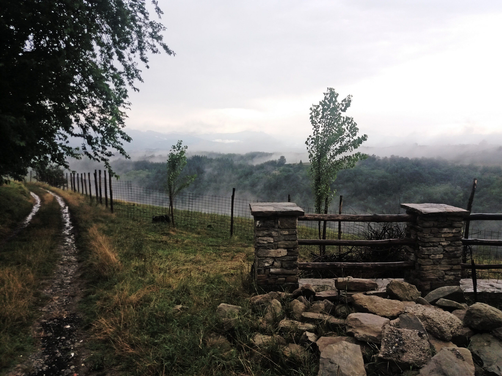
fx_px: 406
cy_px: 188
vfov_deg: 49.7
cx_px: 251
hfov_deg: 63.4
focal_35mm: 28
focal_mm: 3.7
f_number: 1.9
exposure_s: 1/154
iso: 64
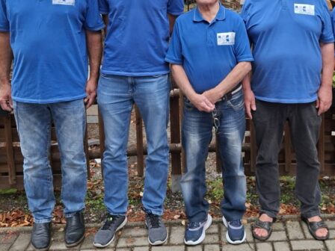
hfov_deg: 49.4
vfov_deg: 37.9
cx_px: 221
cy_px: 71
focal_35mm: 37
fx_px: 358
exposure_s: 1/606
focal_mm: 5.54
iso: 50
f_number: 1.8
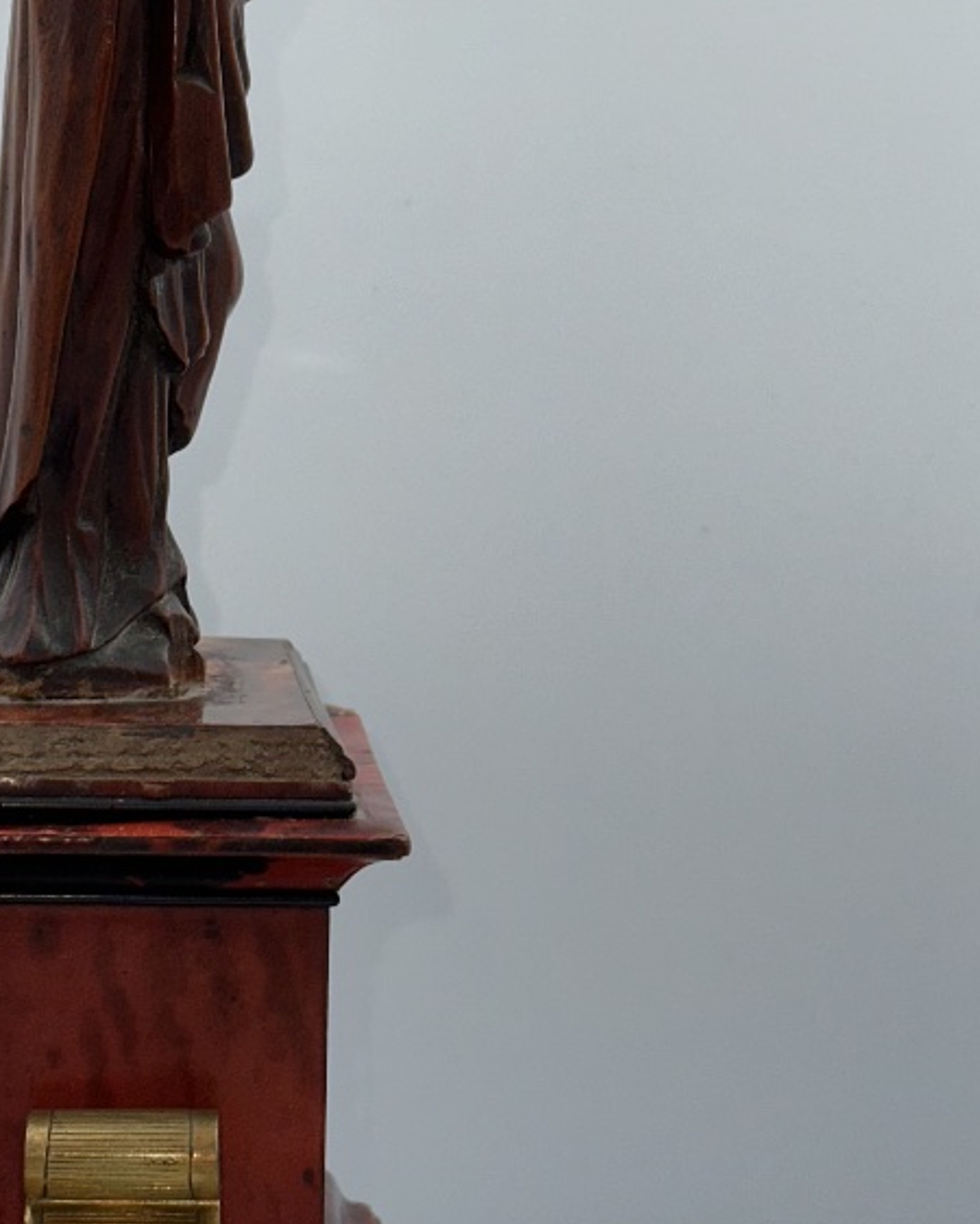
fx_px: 3624
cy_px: 453
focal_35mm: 100
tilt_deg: -5.4
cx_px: 222
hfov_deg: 15.3
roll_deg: -1.9
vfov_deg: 19.1
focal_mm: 6.86
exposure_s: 1/734
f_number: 1.78
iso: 50
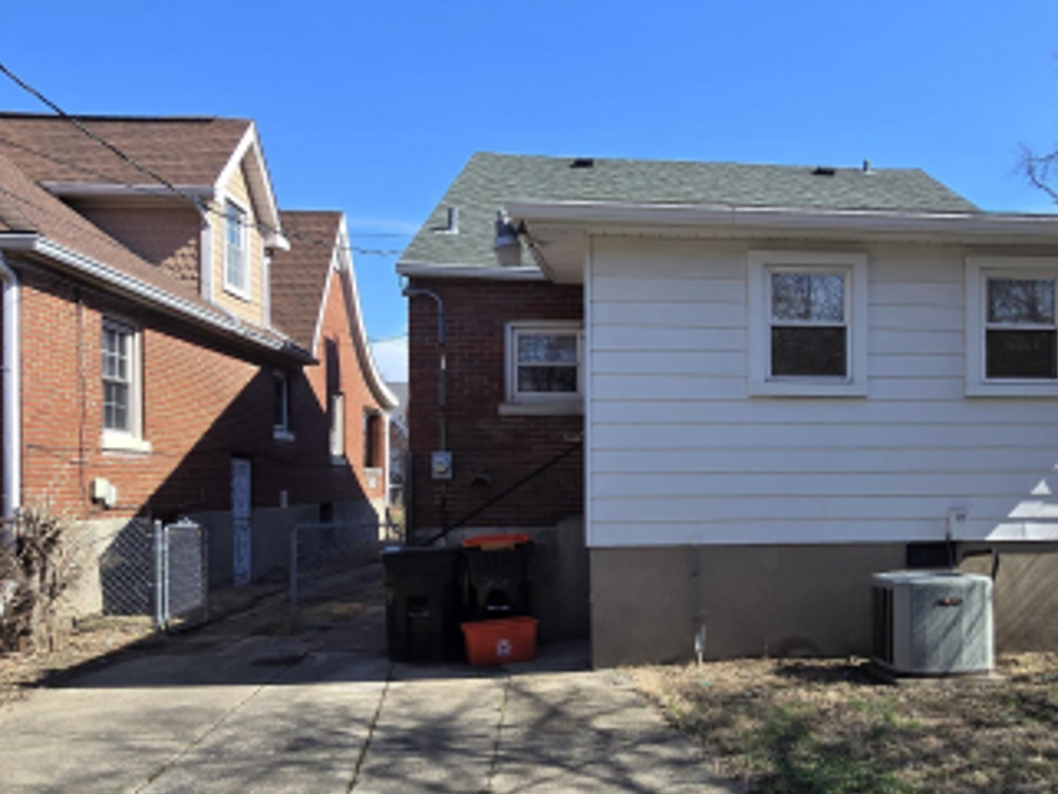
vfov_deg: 51.1
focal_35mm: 27
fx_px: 826
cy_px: 474
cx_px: 723
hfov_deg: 63.3
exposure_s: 1/1445
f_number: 2.2
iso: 50
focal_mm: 2.2
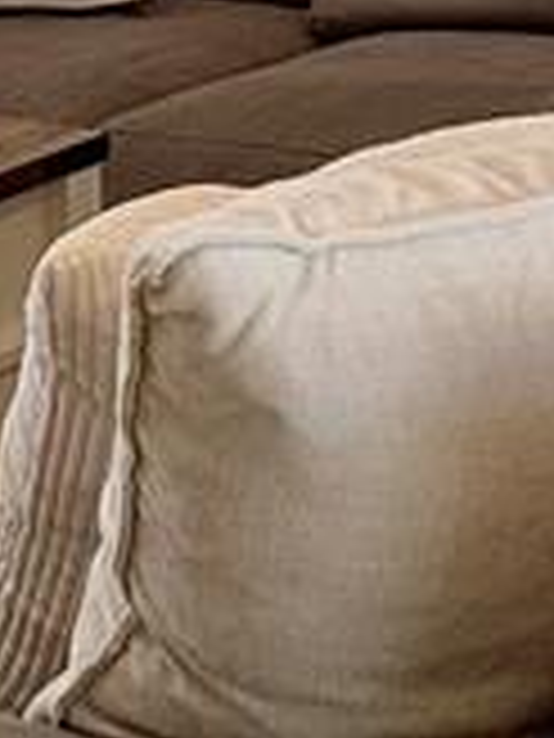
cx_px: -86
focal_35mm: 193
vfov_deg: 10.0
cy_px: -266
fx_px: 4118
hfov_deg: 7.6
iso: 50
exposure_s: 1/120
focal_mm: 3.3
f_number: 2.4
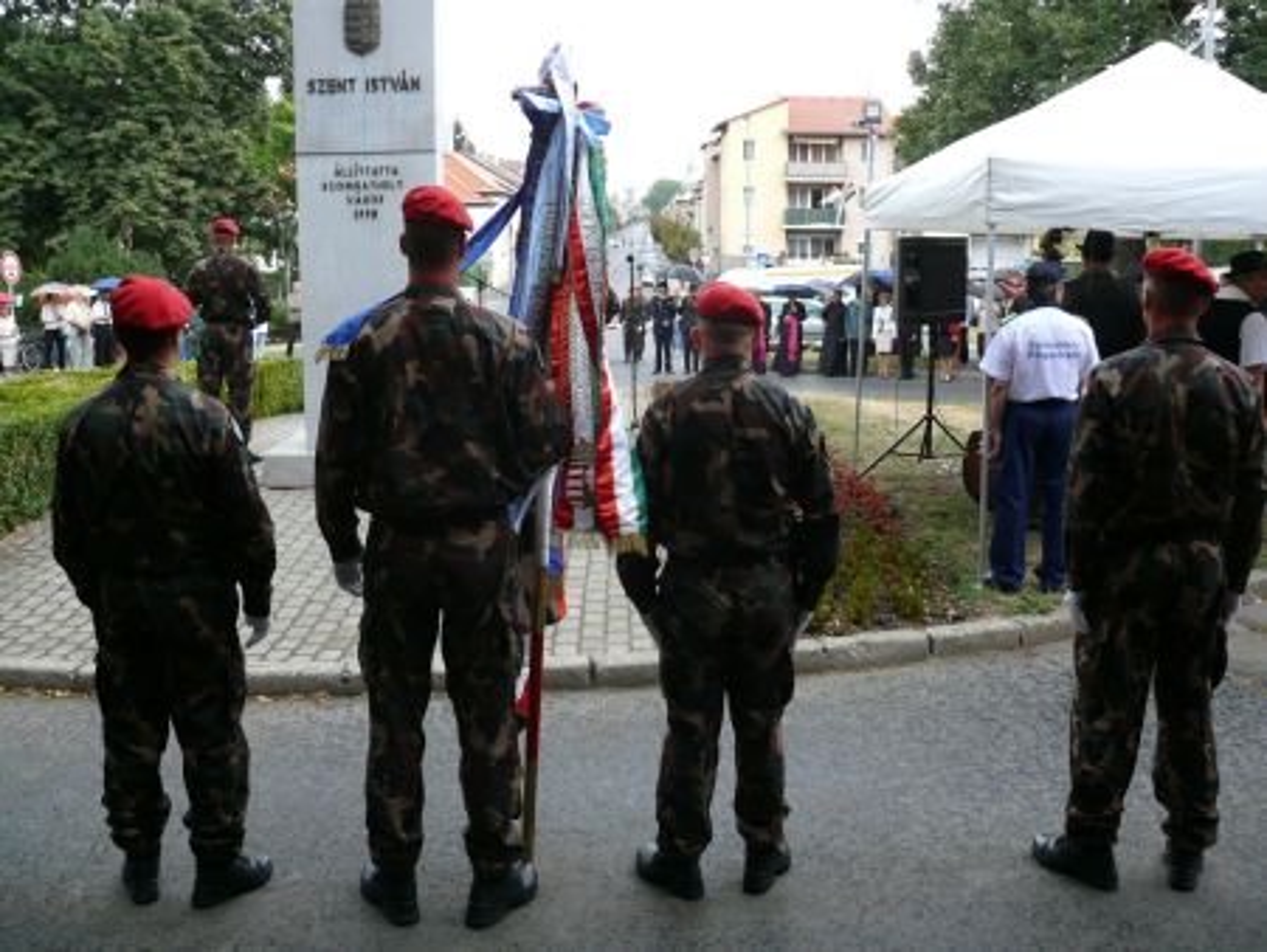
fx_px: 1282
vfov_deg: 40.7
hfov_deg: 52.6
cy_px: 476
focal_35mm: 35
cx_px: 634
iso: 100
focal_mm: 7.4
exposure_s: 1/100
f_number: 2.8
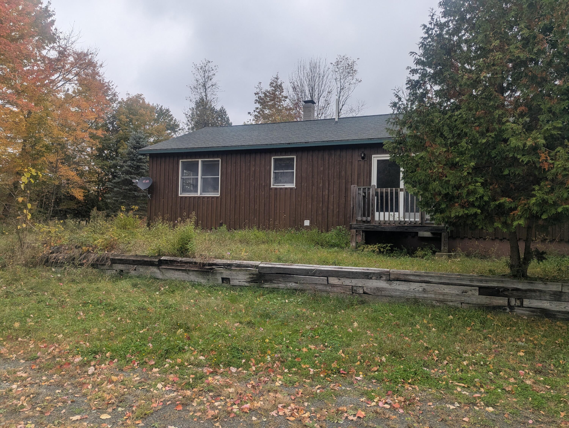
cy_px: 214
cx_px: 284
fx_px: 395
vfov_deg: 56.9
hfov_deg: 71.5
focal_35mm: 24
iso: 46
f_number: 1.85
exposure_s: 1/629
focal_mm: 6.81
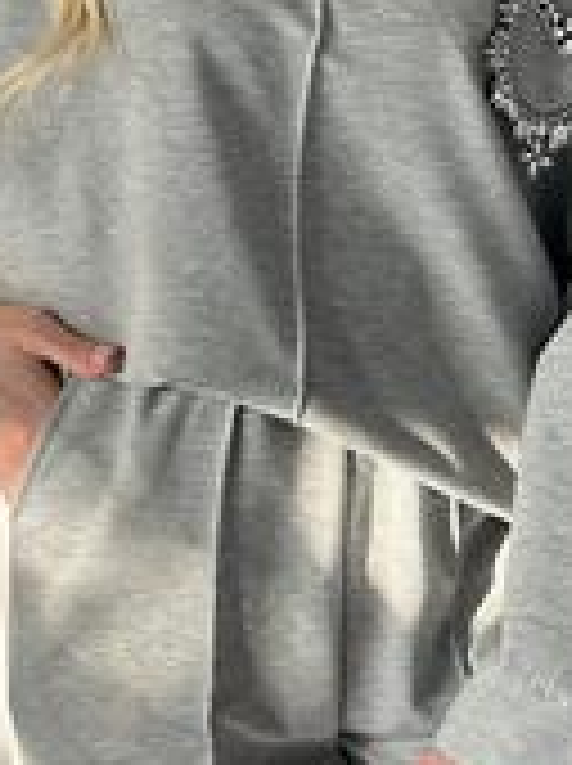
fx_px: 3247
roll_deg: +0.7
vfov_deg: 13.4
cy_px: 108
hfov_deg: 10.1
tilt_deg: -7.7
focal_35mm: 147
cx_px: 216
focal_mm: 6.86
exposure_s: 1/61
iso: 125
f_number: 1.78
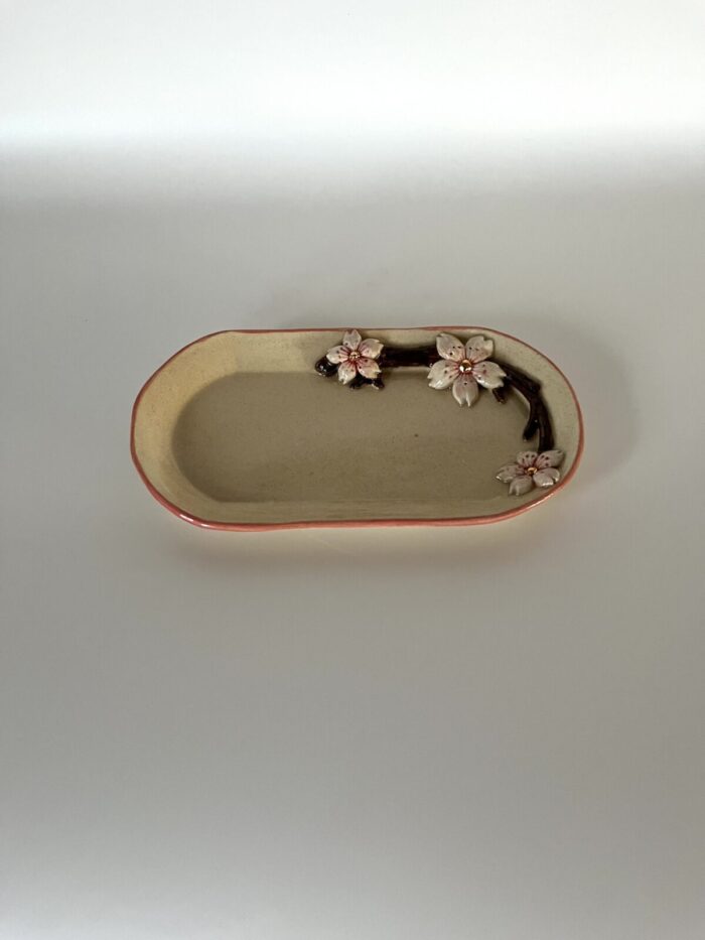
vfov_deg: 67.3
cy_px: 470
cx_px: 352
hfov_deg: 53.1
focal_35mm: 26
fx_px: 706
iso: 160
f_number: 1.6
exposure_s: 1/50
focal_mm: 5.1
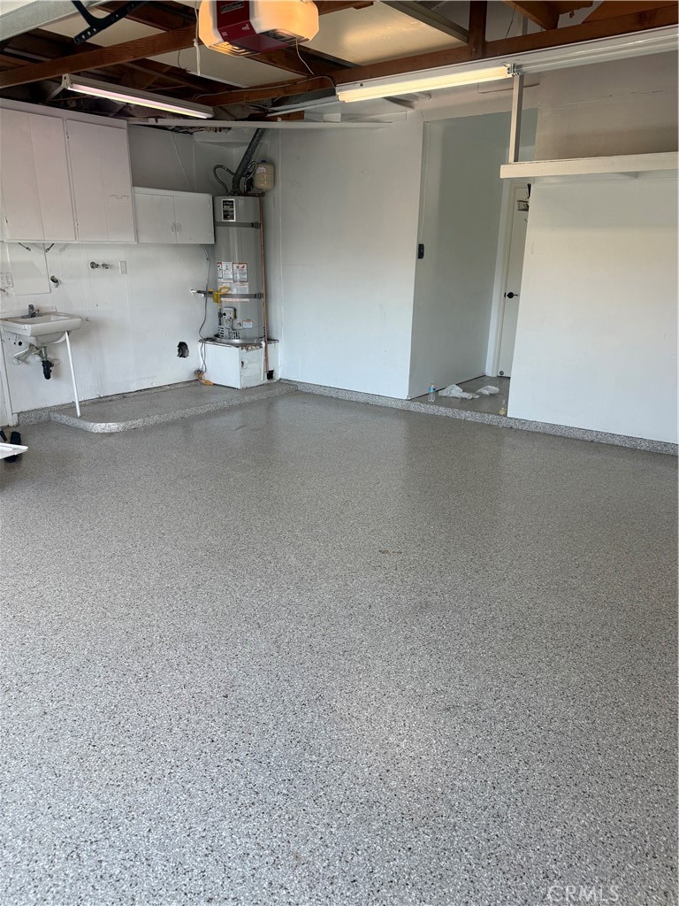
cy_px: 453
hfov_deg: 56.8
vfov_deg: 71.6
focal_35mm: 24
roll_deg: +0.9
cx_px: 340
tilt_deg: -16.2
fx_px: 628
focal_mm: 6.76
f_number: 1.78
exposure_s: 1/443
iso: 100
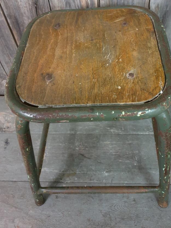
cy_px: 89
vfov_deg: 56.3
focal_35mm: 32
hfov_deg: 44.1
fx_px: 211
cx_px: 96
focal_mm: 4.3
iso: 320
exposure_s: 1/13
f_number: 1.5
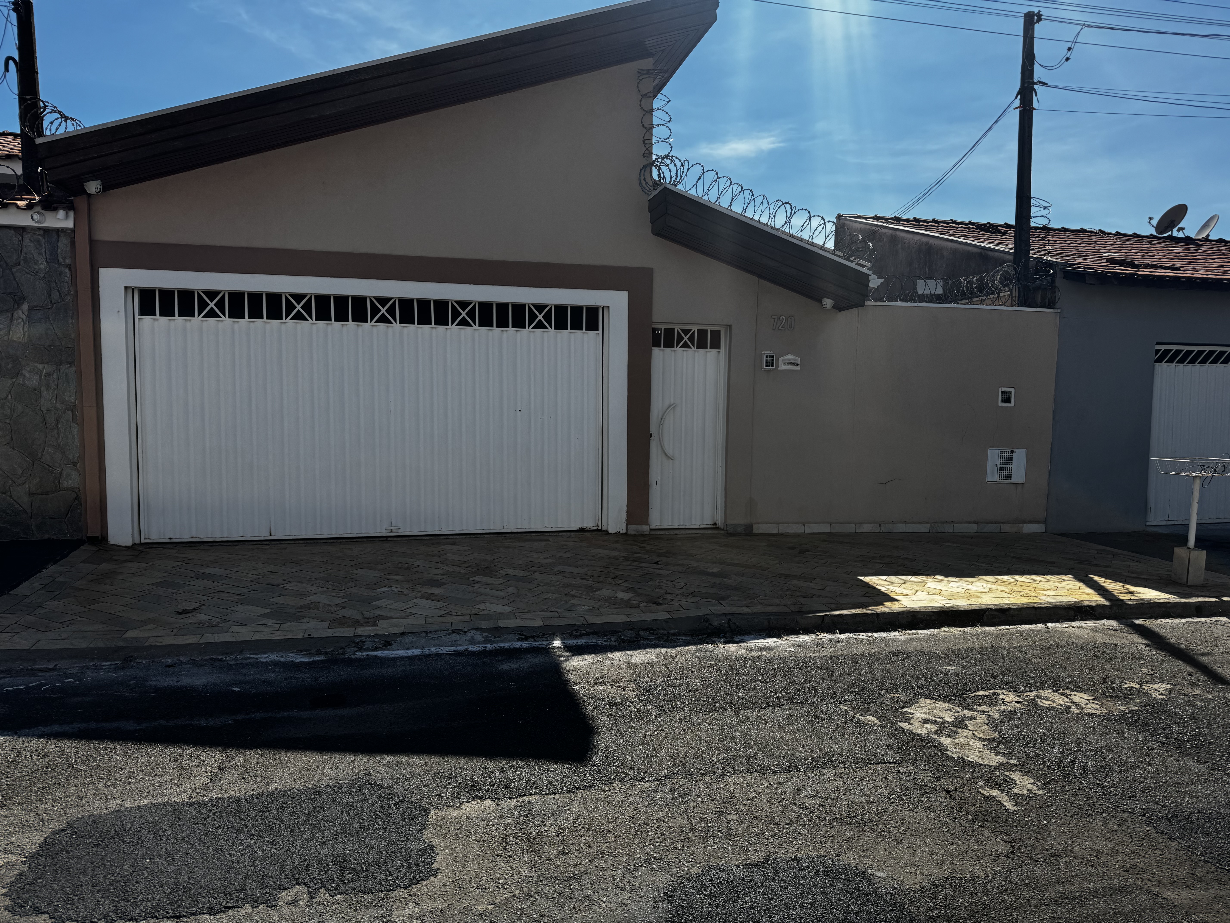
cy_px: 462
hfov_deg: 71.6
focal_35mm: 24
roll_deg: +1.0
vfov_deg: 56.8
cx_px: 615
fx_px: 853
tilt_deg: -6.5
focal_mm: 6.76
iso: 80
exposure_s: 1/4310
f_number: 1.78
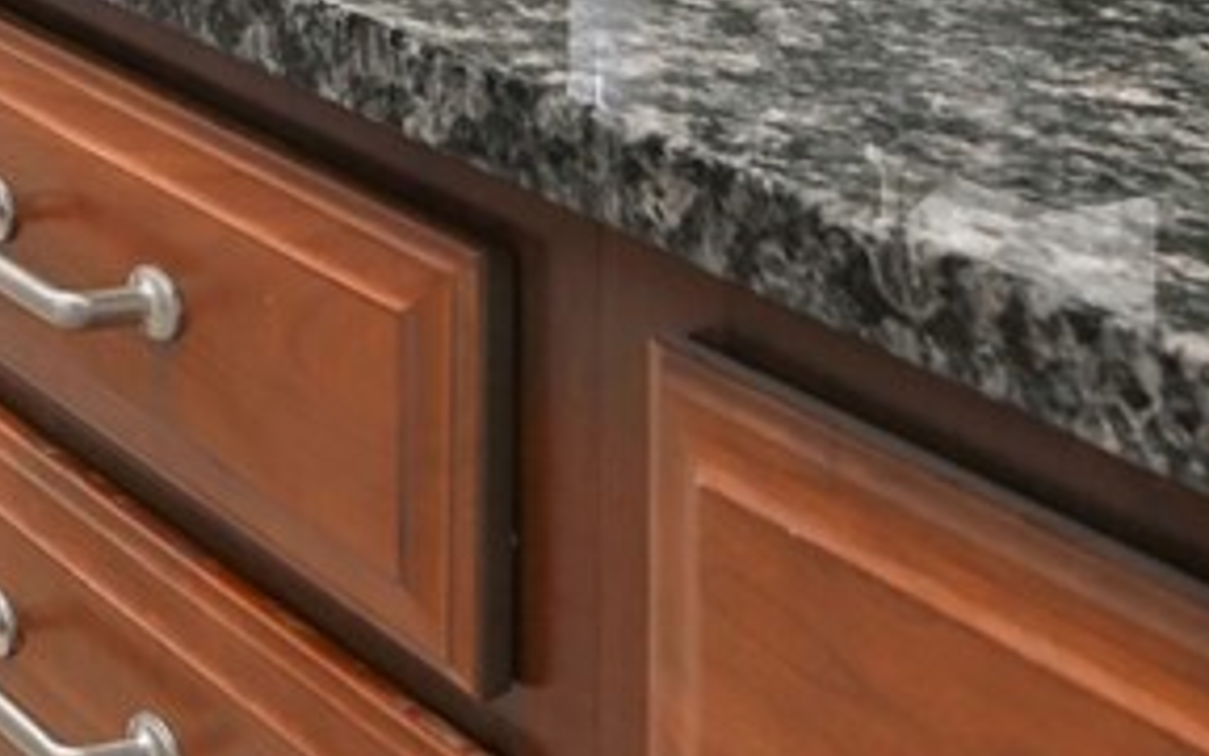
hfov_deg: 22.6
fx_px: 2768
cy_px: -764
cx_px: -252
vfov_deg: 13.3
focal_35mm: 84
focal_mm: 14
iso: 125
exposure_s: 1/125
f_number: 7.1
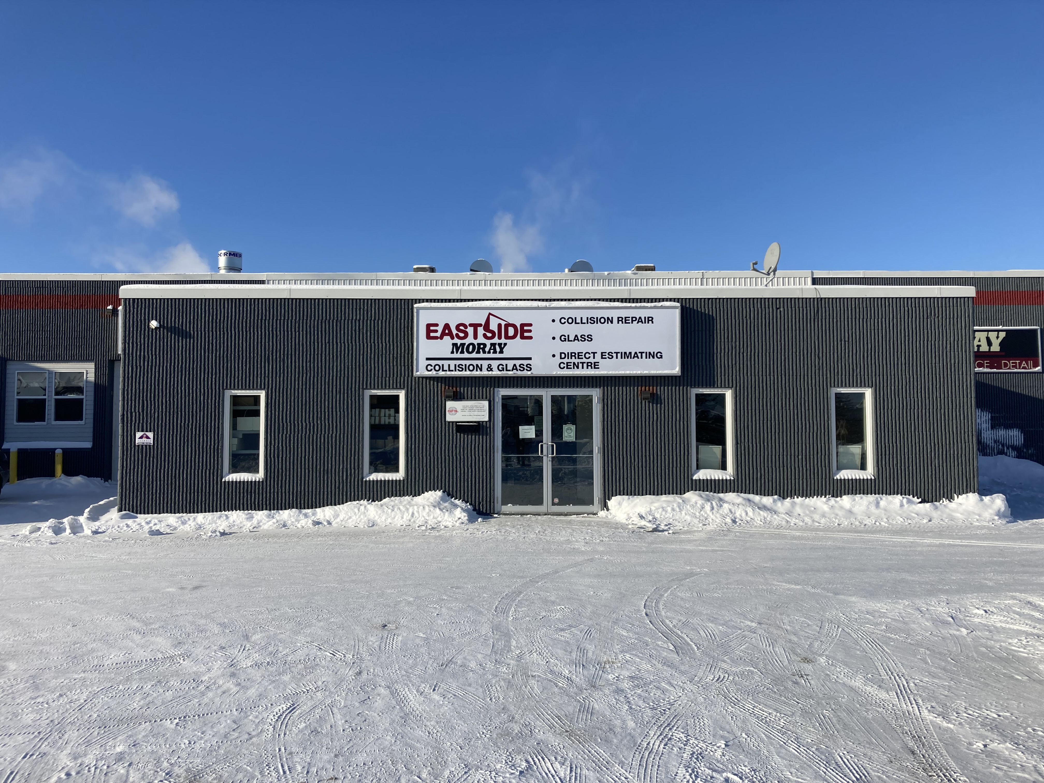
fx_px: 844
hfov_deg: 63.4
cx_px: 522
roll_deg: +0.0
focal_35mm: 28
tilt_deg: +2.9
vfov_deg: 49.7
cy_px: 392
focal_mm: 3.99
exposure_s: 1/3247
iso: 20
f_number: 1.8
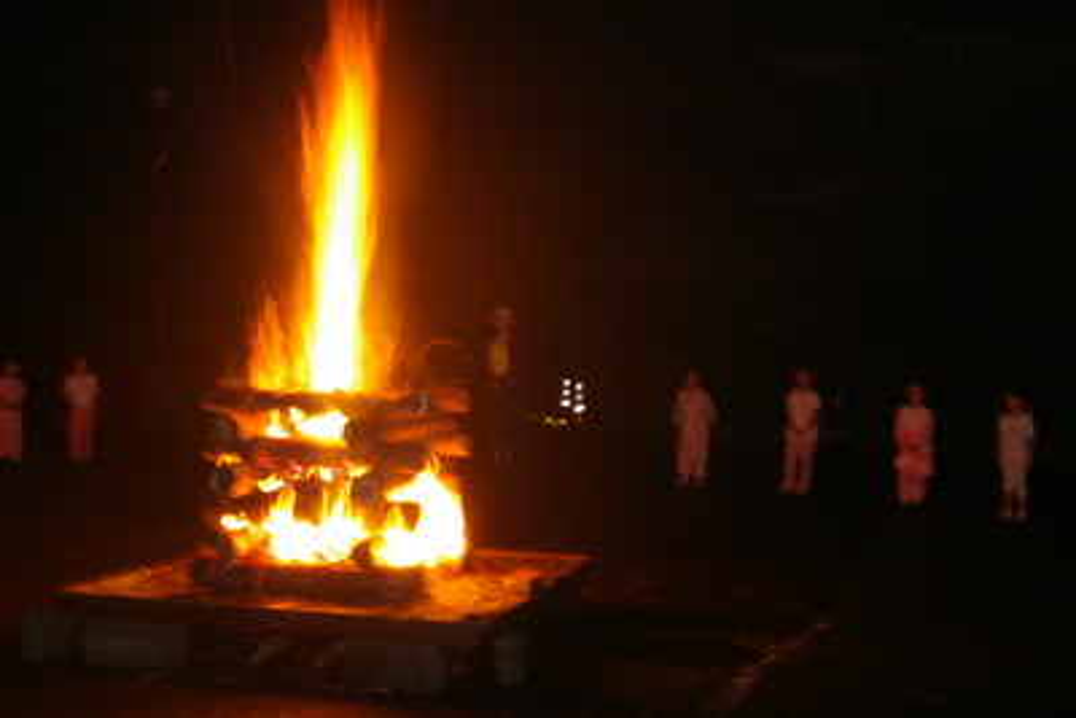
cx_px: 538
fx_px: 1570
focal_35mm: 52
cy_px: 359
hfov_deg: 37.8
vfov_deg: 25.8
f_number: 4.5
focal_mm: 35
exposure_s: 1/2
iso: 400
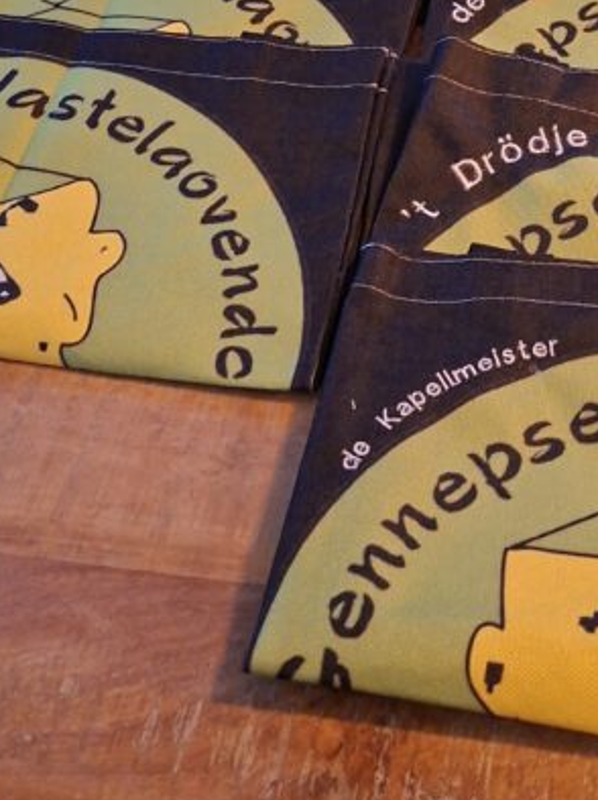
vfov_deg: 30.8
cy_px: 79
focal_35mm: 60
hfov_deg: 24.2
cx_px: 437
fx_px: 1384
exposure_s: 1/25
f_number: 1.8
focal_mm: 5.54
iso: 640
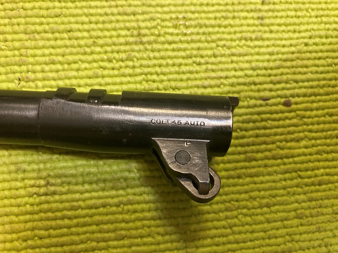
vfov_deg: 49.7
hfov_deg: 63.4
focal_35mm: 28
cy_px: 126
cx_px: 169
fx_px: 273
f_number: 1.8
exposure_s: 1/33
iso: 320
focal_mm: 3.99
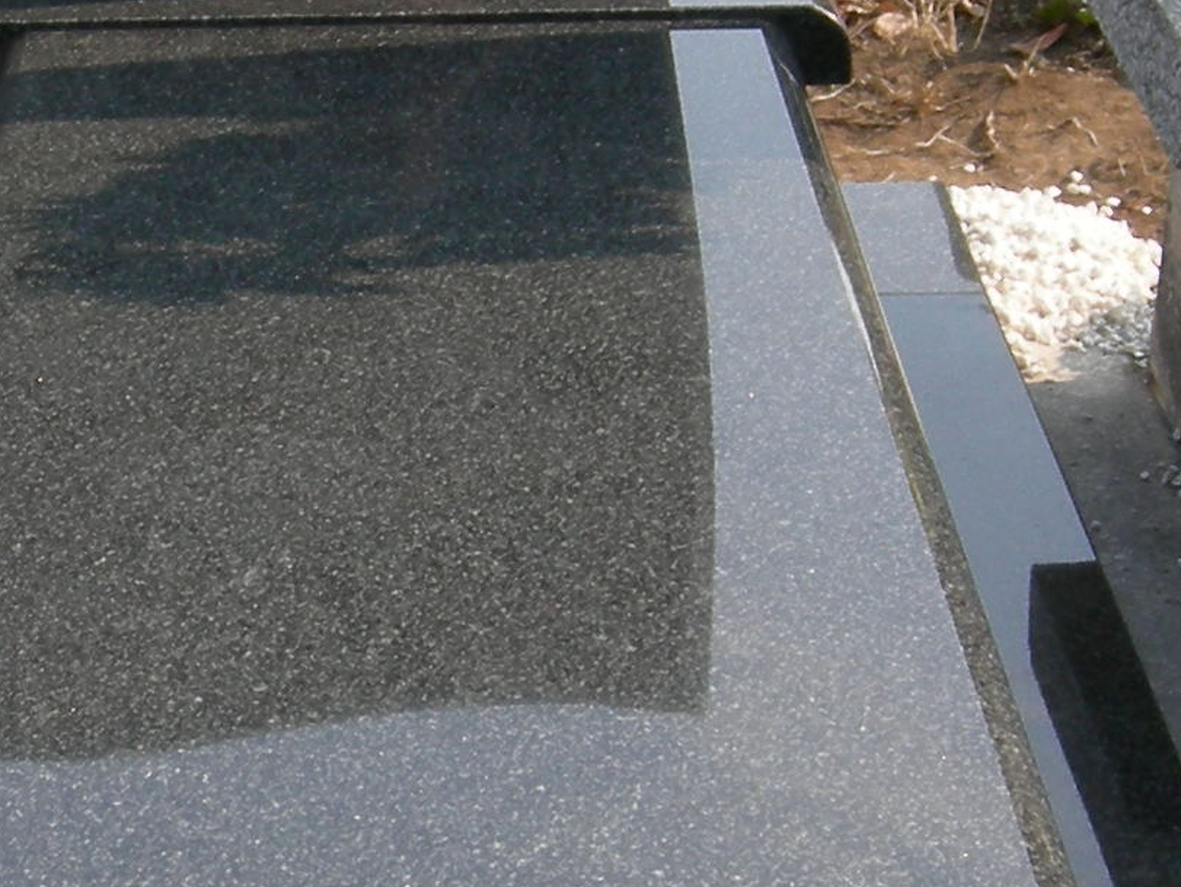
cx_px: 189
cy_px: 409
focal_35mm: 115
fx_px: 3925
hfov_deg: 16.9
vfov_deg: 12.9
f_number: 5.4
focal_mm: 7.5
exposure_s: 1/162
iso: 64
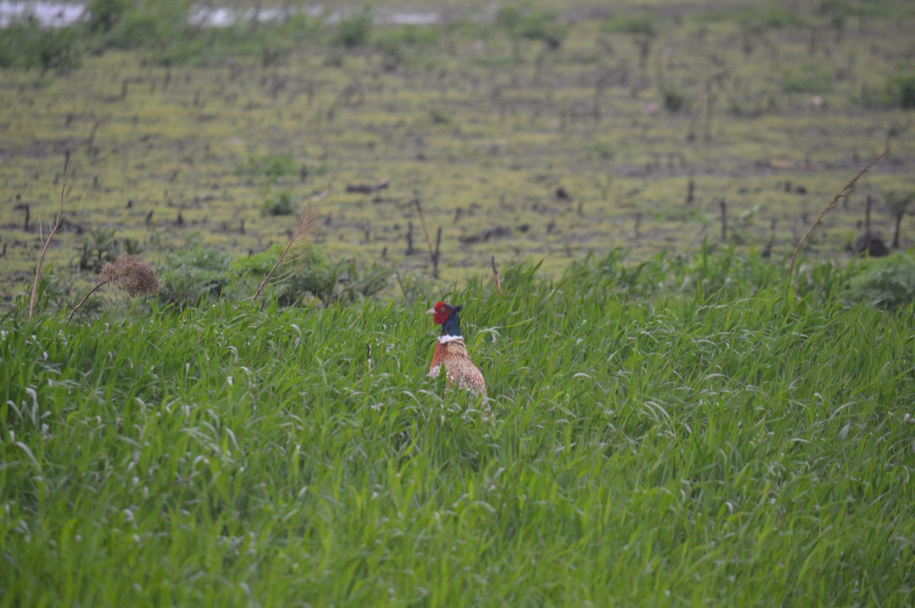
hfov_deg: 6.3
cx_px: 458
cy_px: 304
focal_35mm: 330
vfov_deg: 4.2
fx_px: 8378
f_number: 5.3
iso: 720
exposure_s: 1/500
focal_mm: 220
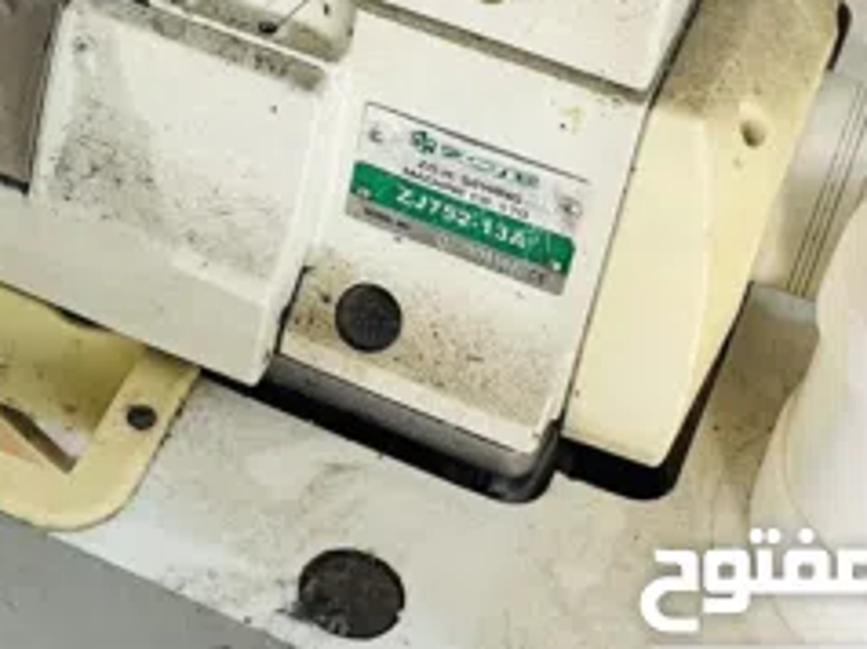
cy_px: -11
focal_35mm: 70
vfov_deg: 20.3
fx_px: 1751
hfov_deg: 26.9
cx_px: 91
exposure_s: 1/62
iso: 125
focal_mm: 4.2
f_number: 1.6
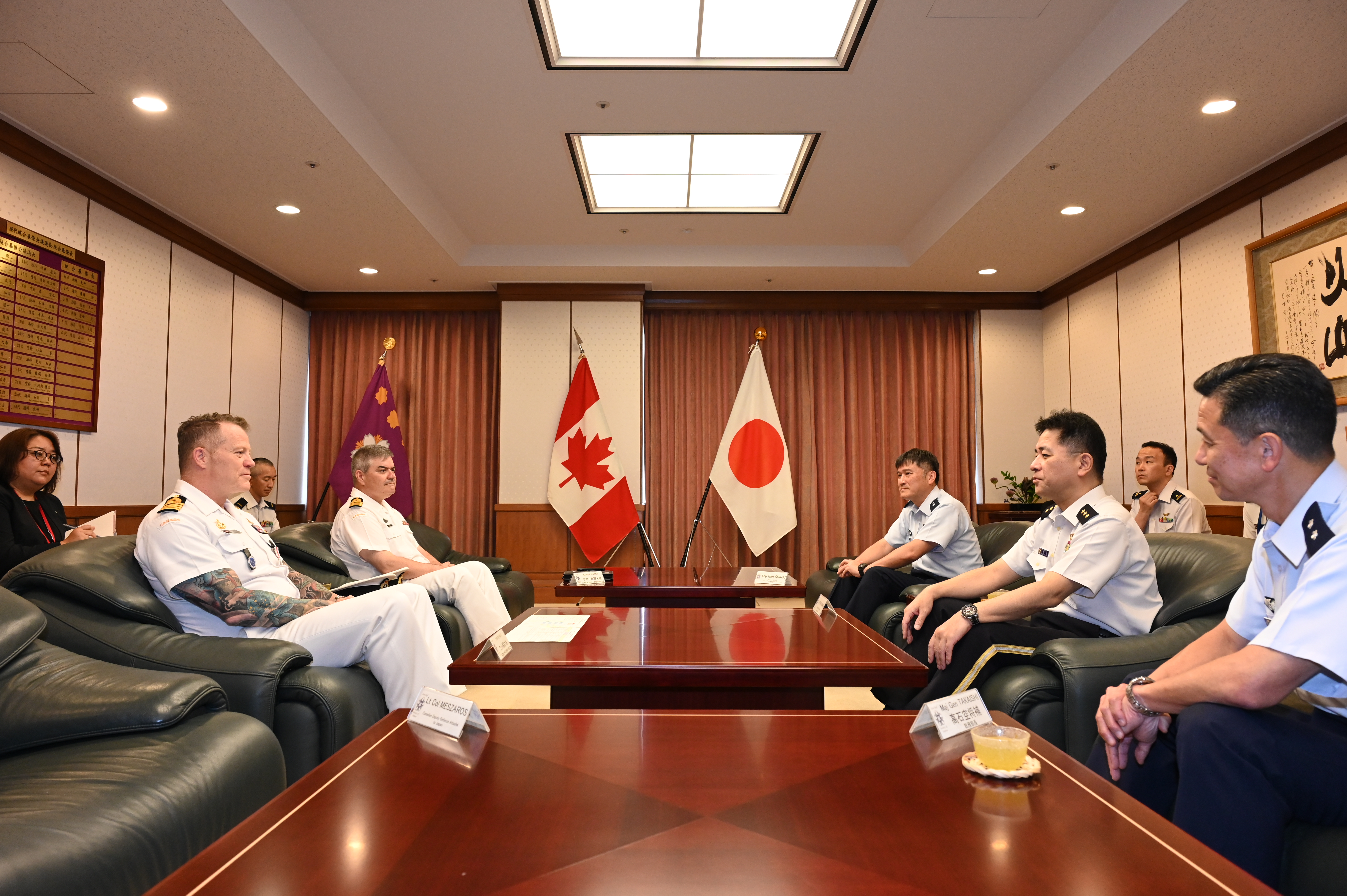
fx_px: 897
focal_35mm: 24
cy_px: 448
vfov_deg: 53.1
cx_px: 674
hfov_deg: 73.8
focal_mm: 24
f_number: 5.6
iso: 2500
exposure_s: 1/160
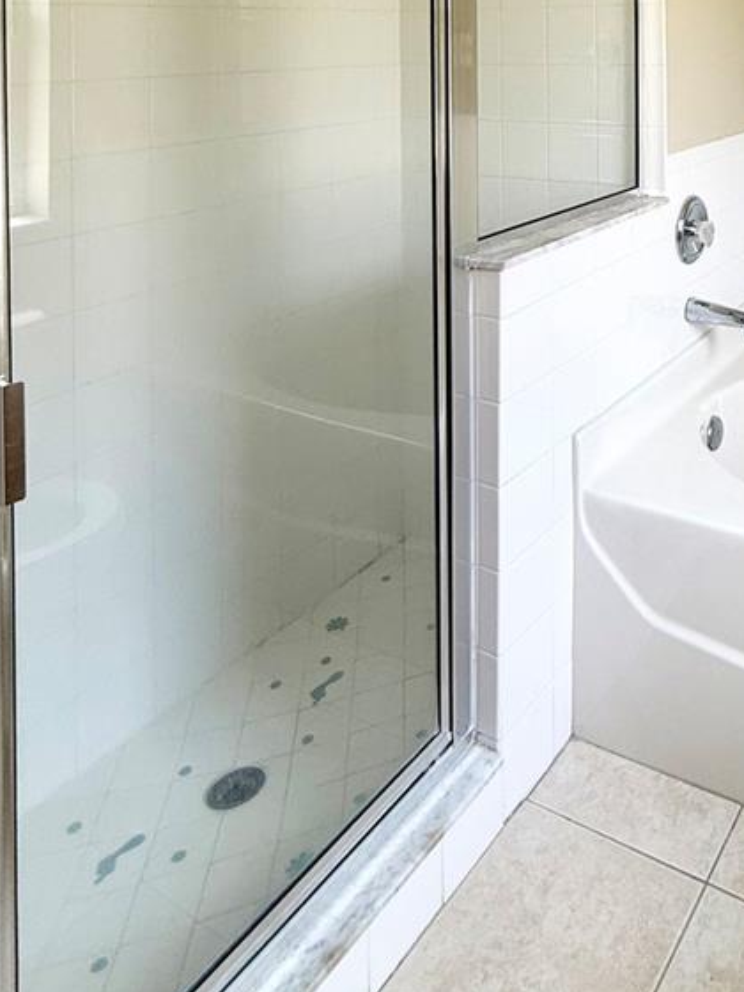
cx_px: 714
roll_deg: -0.1
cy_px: 35
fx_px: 860
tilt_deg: -0.2
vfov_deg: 50.4
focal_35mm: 30
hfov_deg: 41.7
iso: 64
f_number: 2.2
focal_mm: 2.22
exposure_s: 1/120
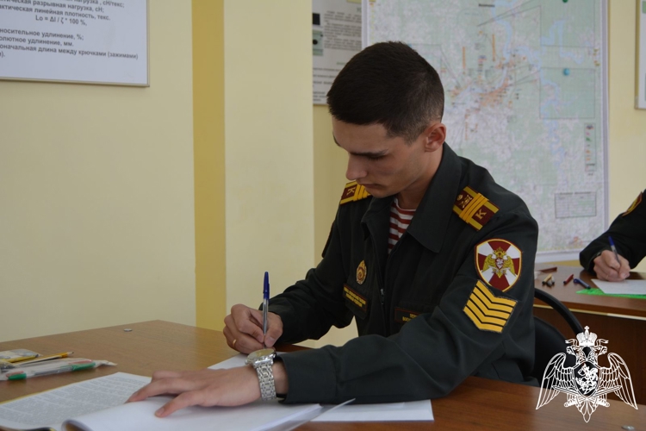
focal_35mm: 57
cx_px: 323
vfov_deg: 23.8
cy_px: 216
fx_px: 1023
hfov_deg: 35.1
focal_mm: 38
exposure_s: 1/125
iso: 360
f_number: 5.6
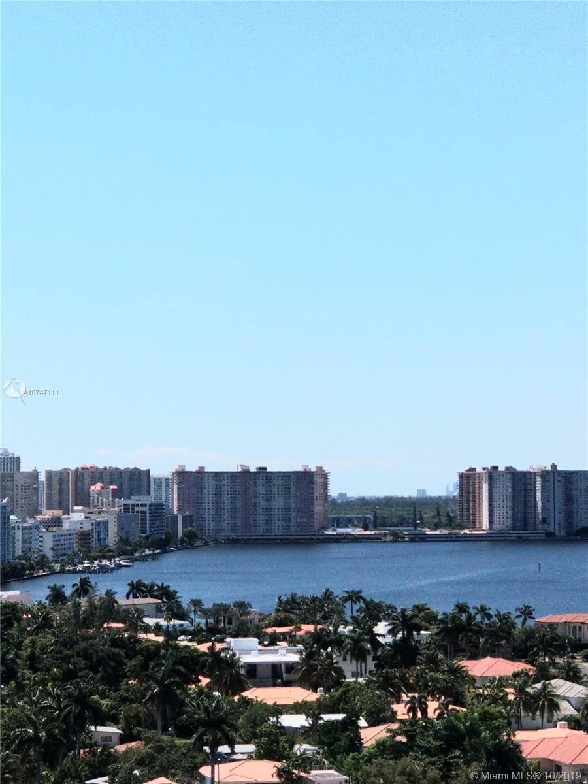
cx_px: 294
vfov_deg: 36.8
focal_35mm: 52
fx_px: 1178
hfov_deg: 28.0
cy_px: 392
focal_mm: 6
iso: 25
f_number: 2.4
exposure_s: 1/2048
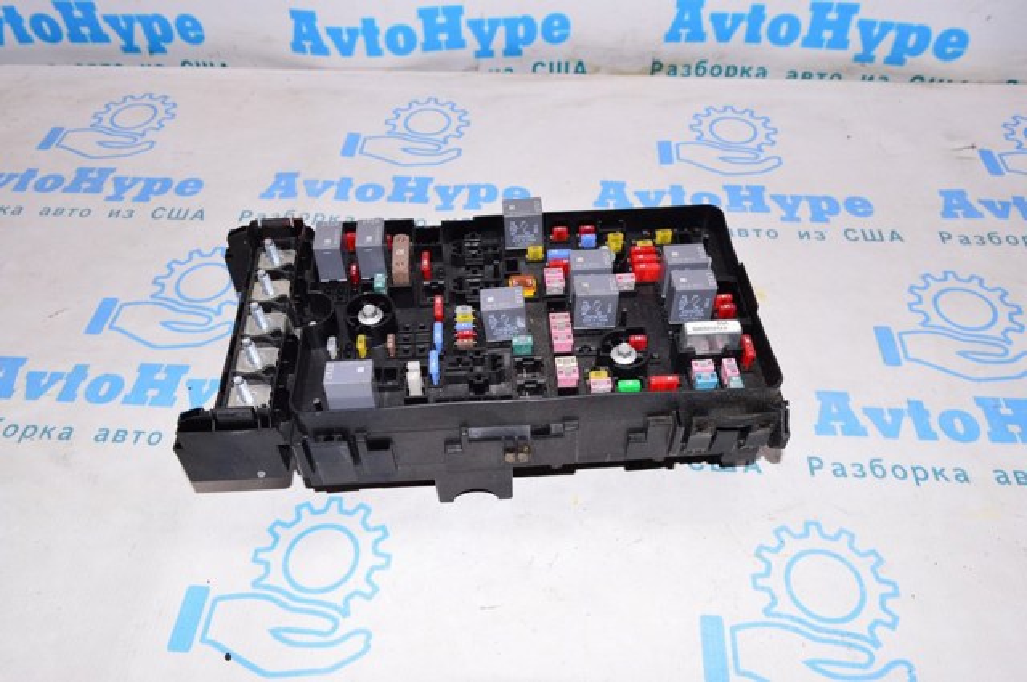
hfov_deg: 67.4
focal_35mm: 27
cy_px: 341
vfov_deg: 47.8
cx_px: 514
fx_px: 769
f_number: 8
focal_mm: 18
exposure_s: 1/200
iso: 1600
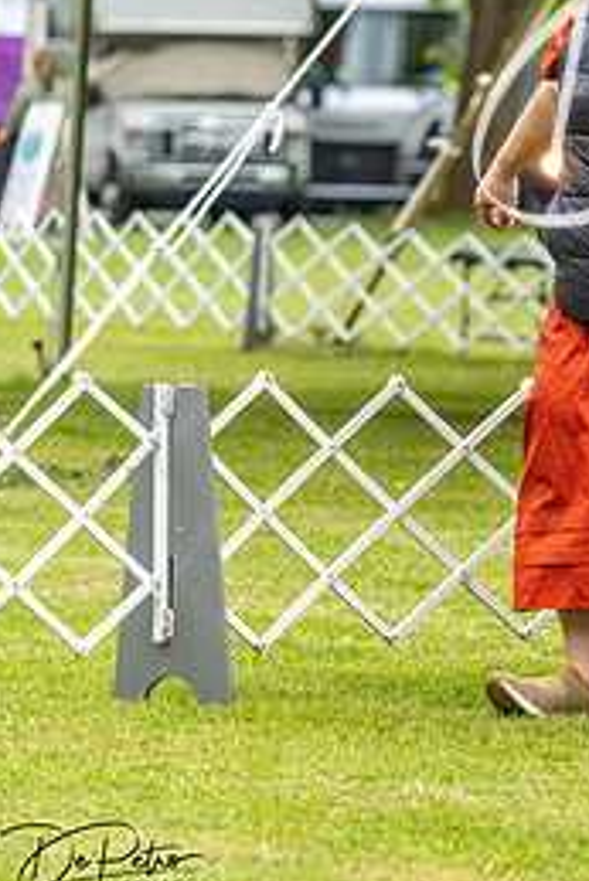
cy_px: 287
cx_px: 967
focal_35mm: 273
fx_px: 6690
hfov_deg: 5.0
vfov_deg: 7.5
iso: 640
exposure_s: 1/800
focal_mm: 122
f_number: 4
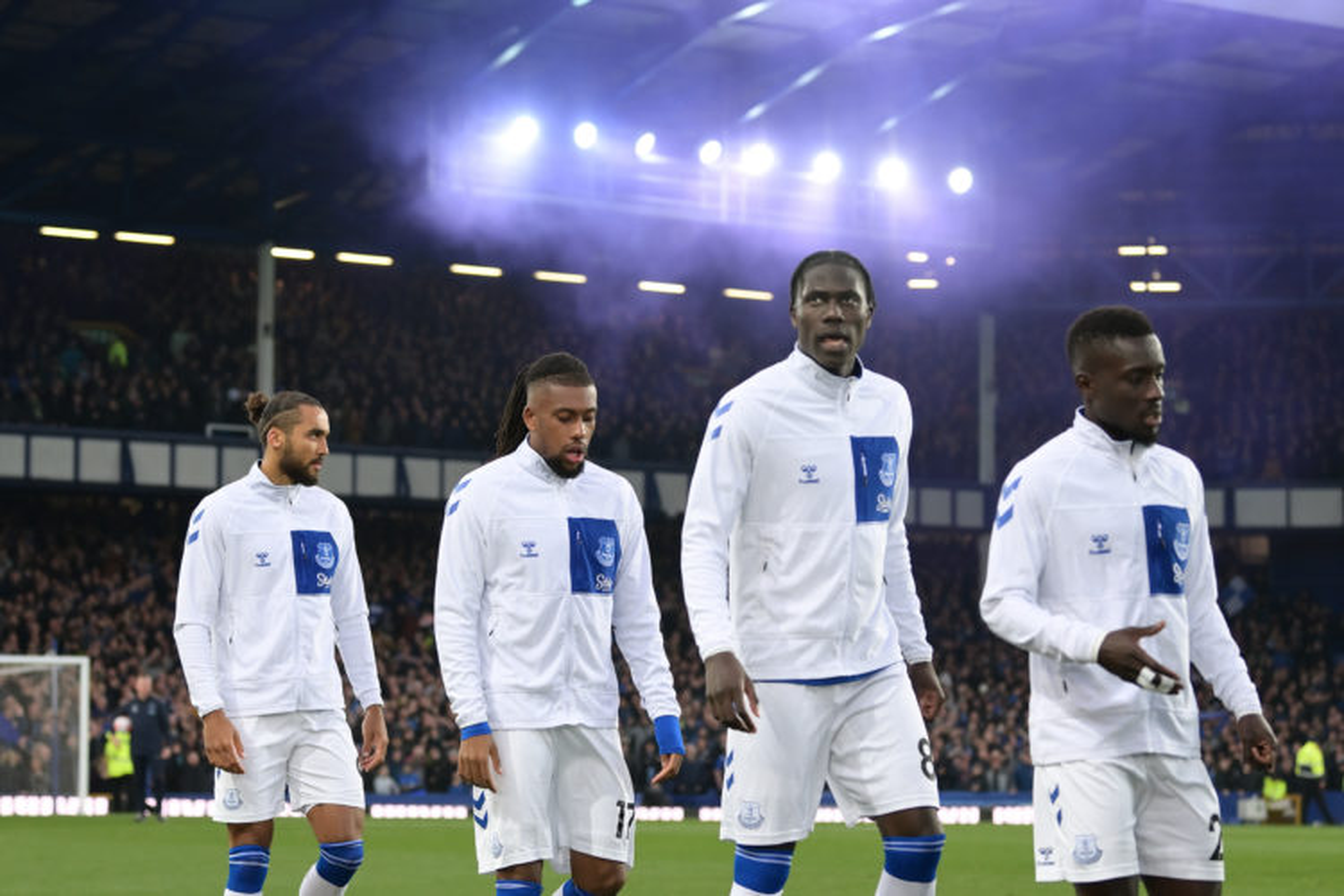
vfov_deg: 19.5
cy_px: 448
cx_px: 672
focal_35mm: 70
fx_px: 2613
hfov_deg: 28.8
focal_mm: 70
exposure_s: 1/1600
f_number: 3.2
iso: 2000
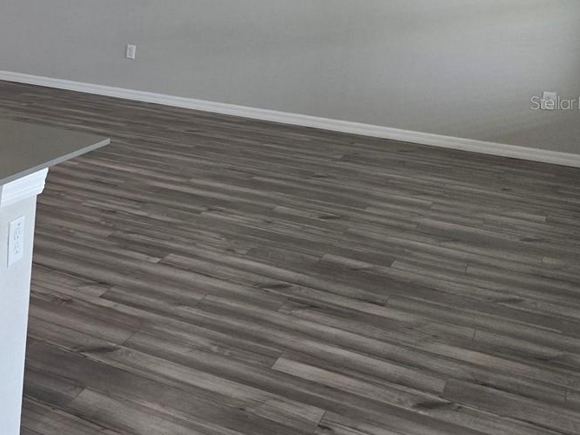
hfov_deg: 30.6
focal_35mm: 55
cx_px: -81
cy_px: 102
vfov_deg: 26.2
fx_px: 922
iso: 160
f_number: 1.8
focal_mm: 5.4
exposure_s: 1/120
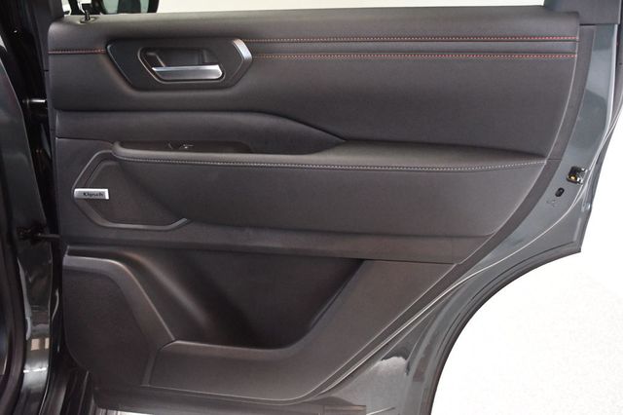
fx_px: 571
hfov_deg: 57.2
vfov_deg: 39.9
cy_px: 208
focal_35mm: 33
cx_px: 312
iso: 7200
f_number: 3.5
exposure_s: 1/60
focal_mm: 22
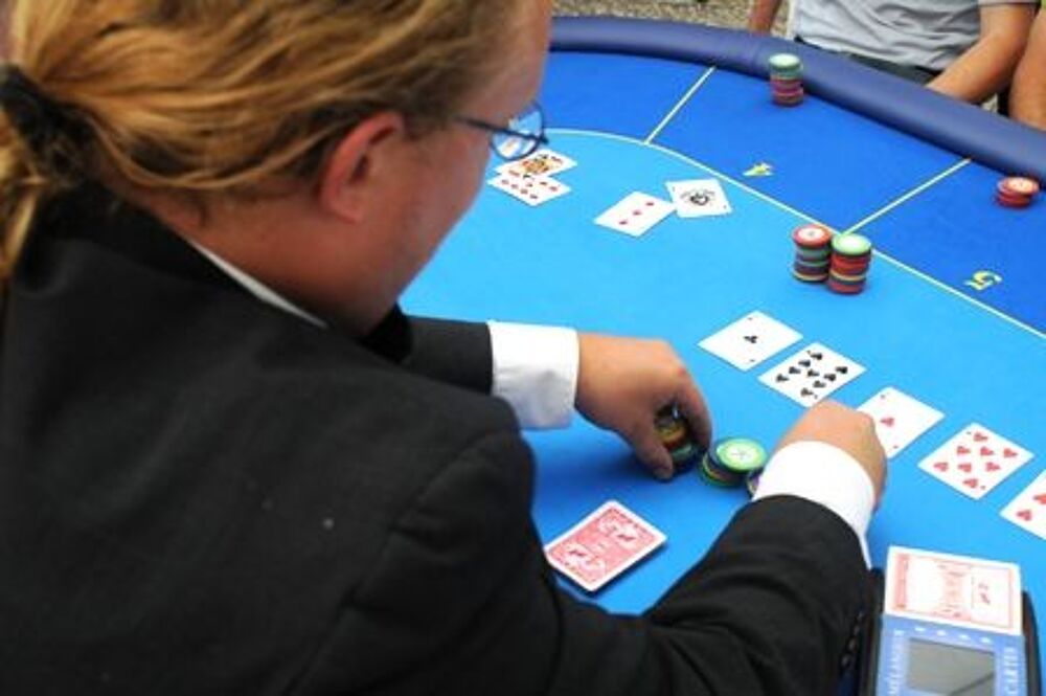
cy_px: 348
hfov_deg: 46.4
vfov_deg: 31.8
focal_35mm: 42
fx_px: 1219
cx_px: 523
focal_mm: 28
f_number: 6.3
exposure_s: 1/160
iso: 400
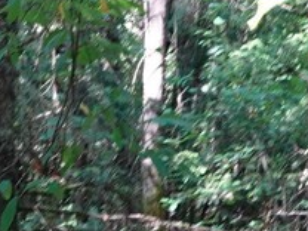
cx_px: 300
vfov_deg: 7.9
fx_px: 1673
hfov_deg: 10.4
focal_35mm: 188
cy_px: 137
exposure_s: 1/30
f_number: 2.4
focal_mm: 8.8
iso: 160
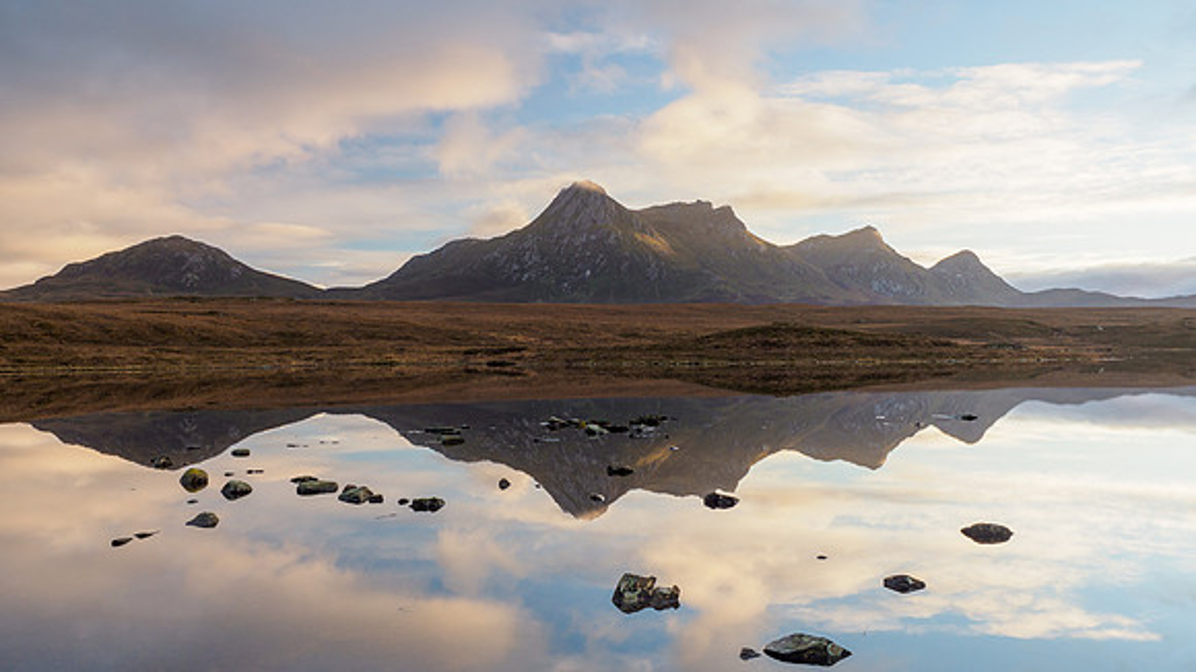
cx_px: 598
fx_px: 829
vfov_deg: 44.1
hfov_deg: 71.6
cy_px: 308
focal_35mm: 26
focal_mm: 12
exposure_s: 1/20
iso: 200
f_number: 7.1
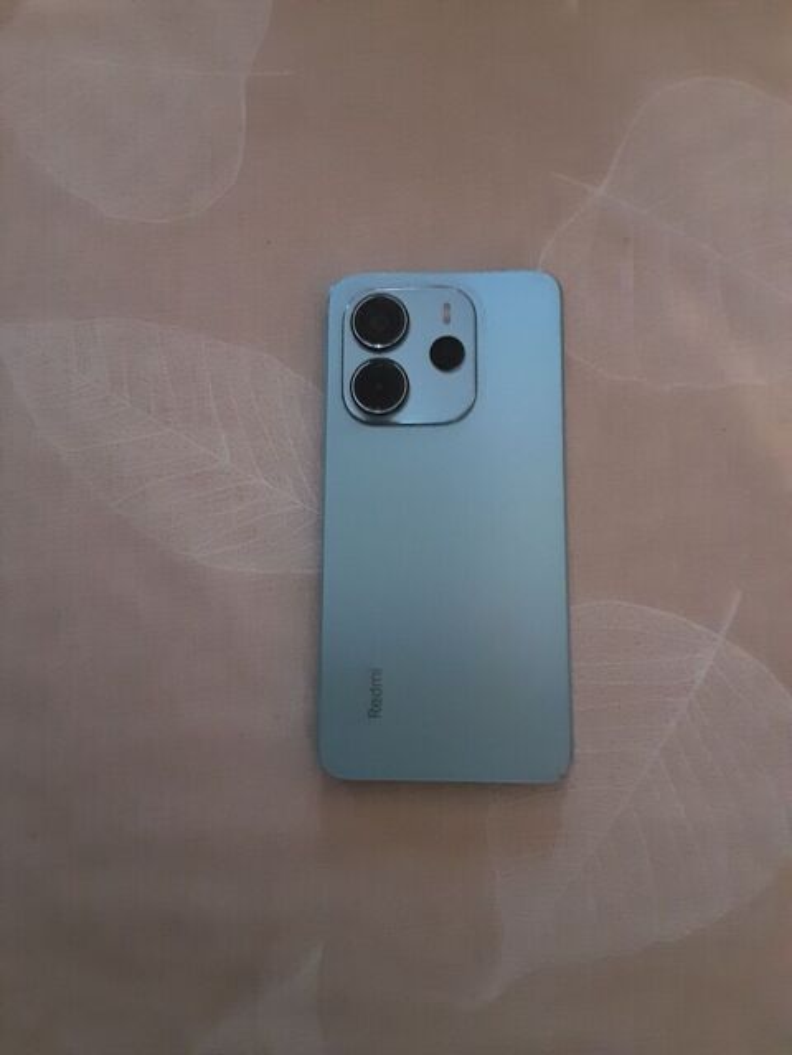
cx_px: 396
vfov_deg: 65.3
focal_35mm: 27
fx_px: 824
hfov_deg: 51.4
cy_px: 528
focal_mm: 2.91
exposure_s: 1/17
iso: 800
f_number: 1.9
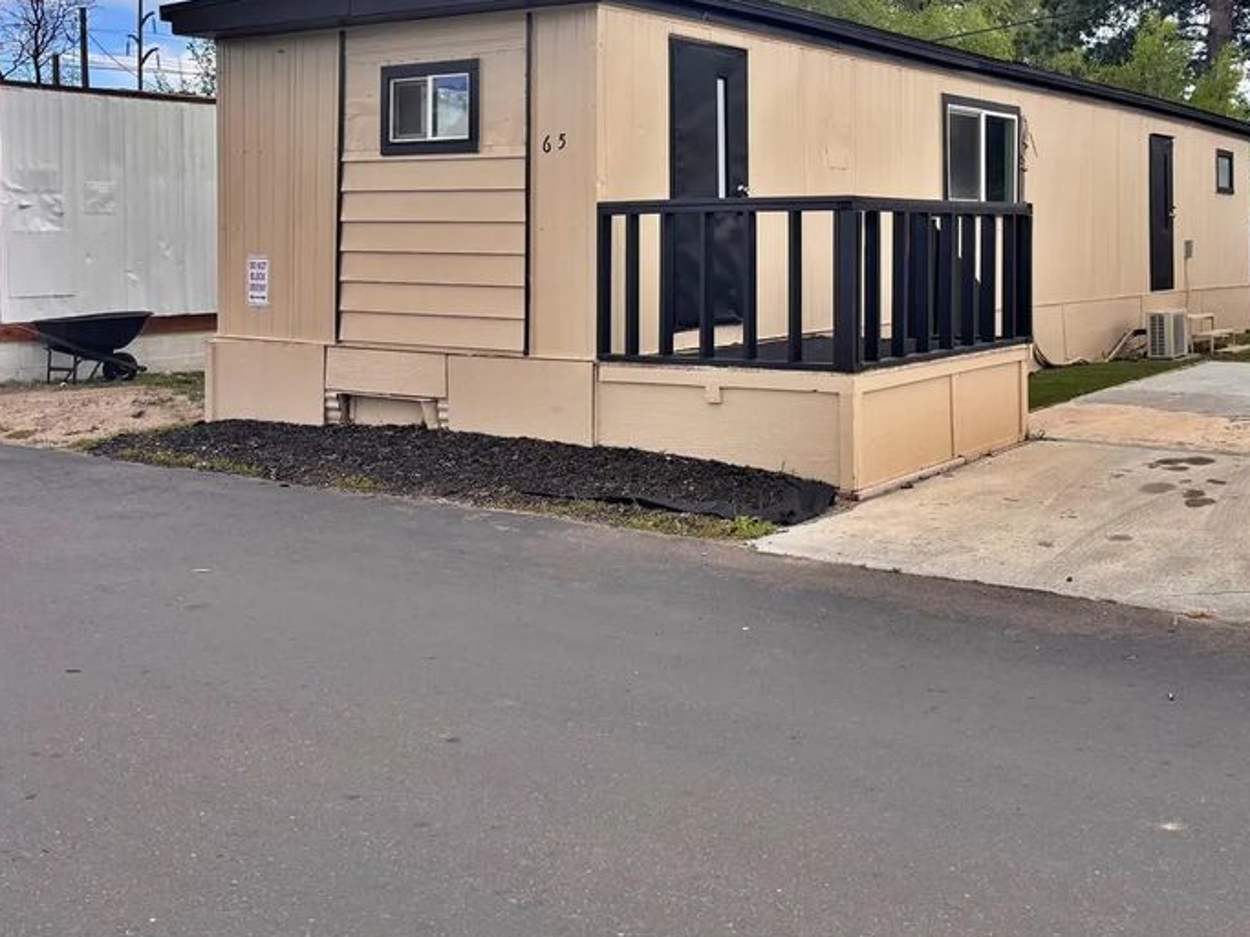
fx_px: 1408
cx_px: 860
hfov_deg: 46.9
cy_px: 260
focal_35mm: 39
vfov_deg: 36.1
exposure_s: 1/1103
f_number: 1.6
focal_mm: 5.96
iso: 50
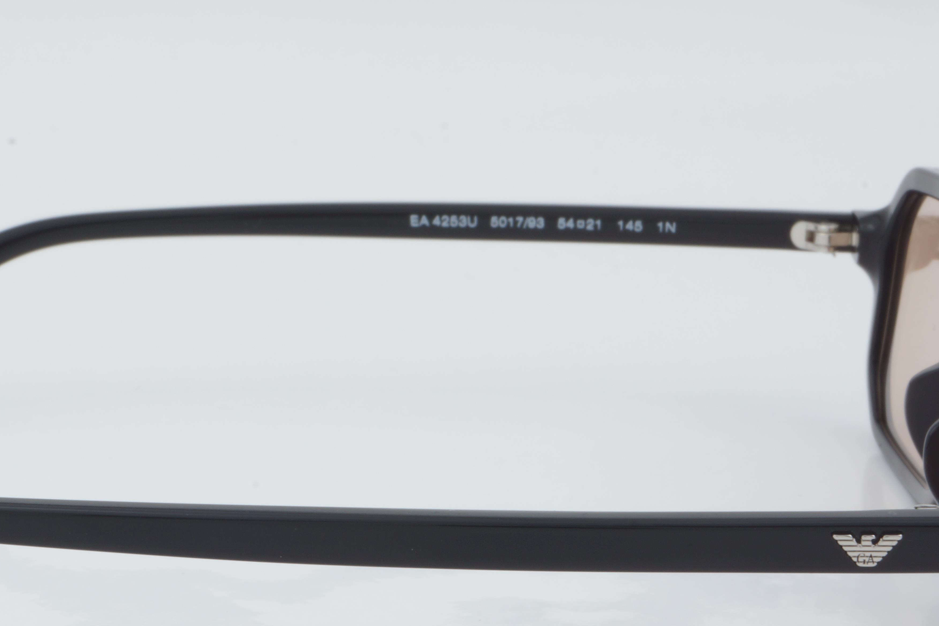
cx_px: 306
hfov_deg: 16.0
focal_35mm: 128
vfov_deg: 10.7
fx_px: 3338
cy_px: 442
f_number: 32
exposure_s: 1/3
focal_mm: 50
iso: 100
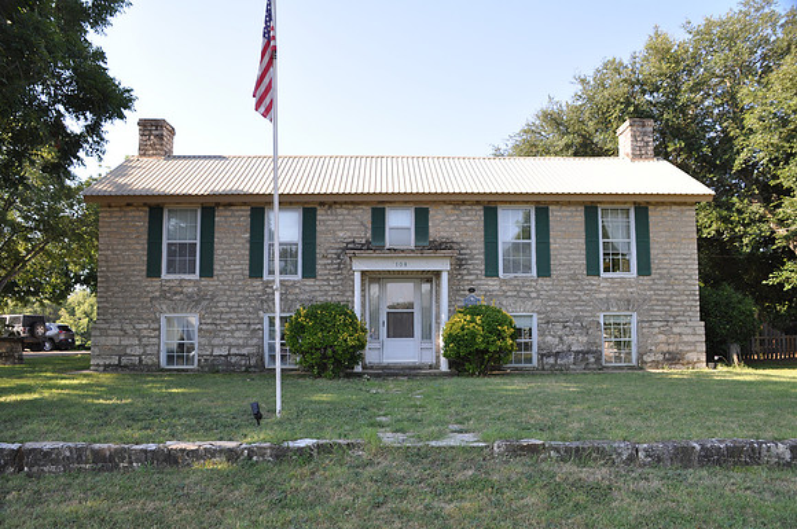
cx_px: 398
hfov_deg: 62.0
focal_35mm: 30
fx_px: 663
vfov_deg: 43.5
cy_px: 264
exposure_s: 1/160
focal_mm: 20
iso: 200
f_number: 6.3
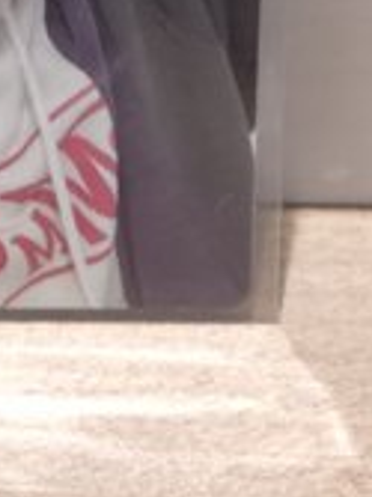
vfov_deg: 8.8
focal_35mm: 220
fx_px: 3156
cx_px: -71
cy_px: -228
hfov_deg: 6.7
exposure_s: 1/30
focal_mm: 7
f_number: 2.4
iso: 200
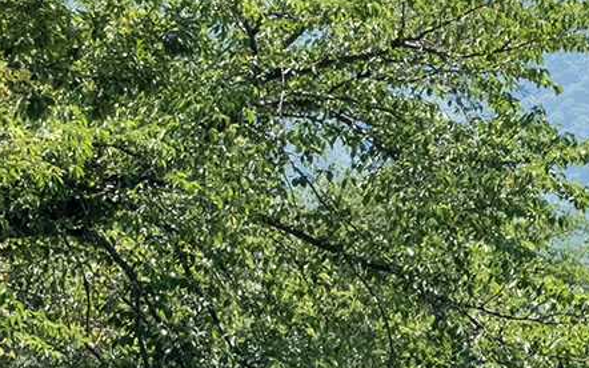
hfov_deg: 6.9
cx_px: 713
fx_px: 4830
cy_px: 508
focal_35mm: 301
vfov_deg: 4.3
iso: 400
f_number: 5.6
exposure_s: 1/750
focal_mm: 45
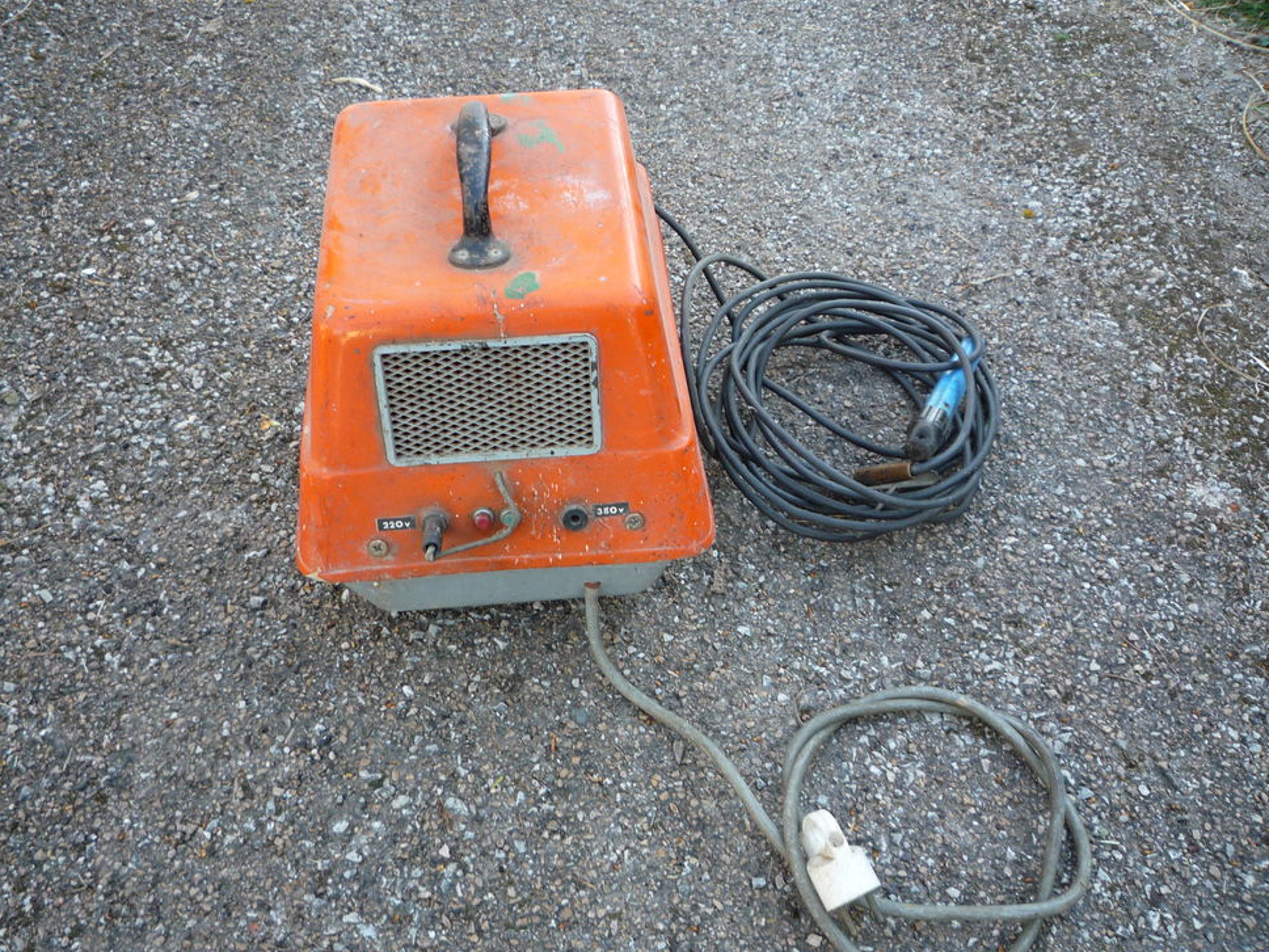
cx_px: 640
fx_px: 1136
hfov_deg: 58.4
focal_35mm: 31
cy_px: 473
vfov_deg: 45.4
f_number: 3.3
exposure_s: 1/40
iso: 100
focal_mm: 5.2
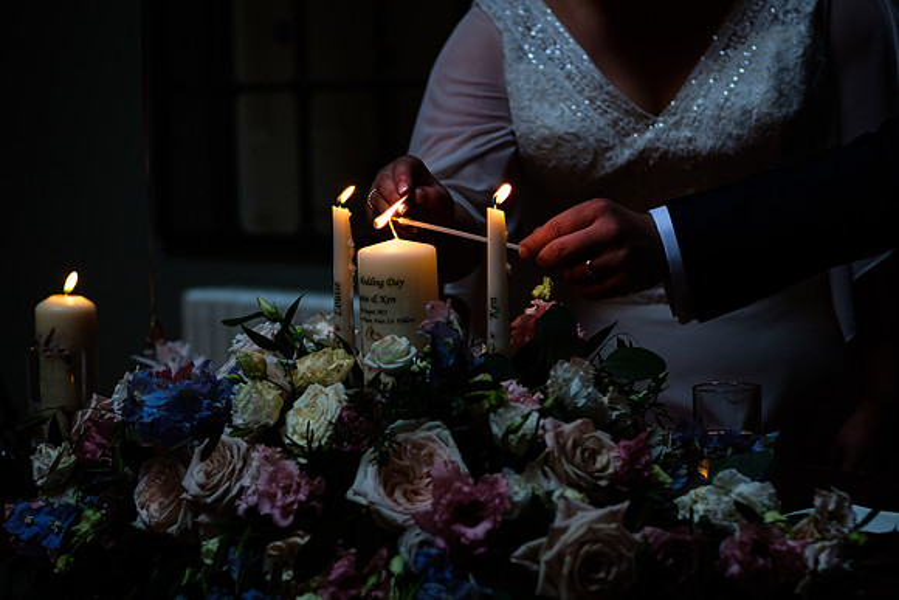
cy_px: 349
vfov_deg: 14.7
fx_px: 2324
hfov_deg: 21.9
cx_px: 468
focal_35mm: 93
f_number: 2.5
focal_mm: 50
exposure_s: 1/250
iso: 200
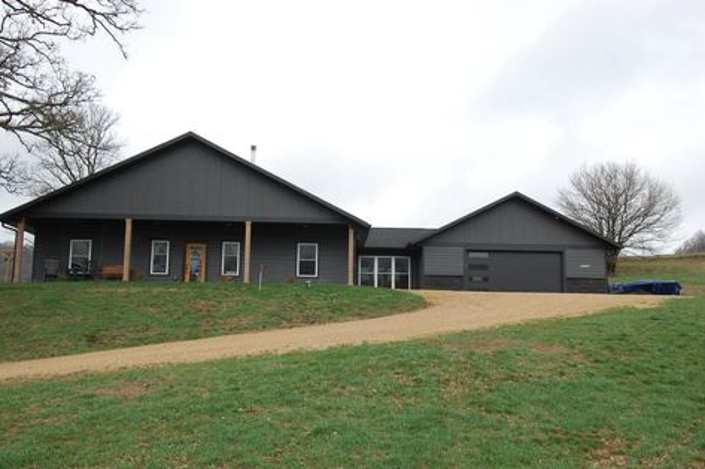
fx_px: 744
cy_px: 237
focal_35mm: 38
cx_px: 356
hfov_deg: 50.7
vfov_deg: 35.0
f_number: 6.3
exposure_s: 1/160
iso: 200
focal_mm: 24
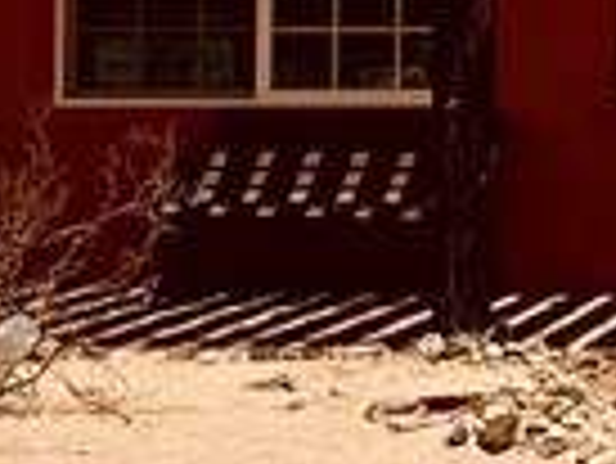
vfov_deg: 8.2
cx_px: 1133
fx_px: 3188
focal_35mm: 179
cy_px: -180
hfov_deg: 10.4
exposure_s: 1/10309
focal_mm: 6.76
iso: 80
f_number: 1.78
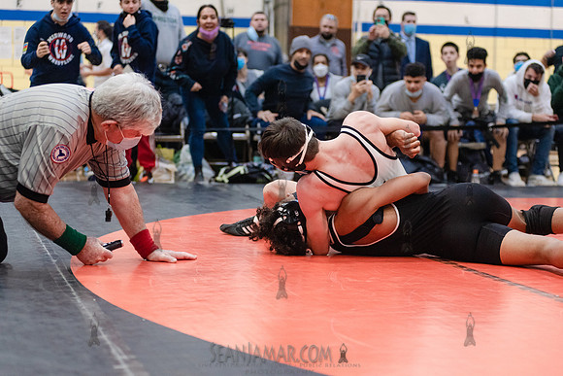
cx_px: 282
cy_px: 188
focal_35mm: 80
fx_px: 1251
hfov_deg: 25.4
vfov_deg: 17.1
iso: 4000
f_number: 3.5
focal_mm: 80
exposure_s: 1/400
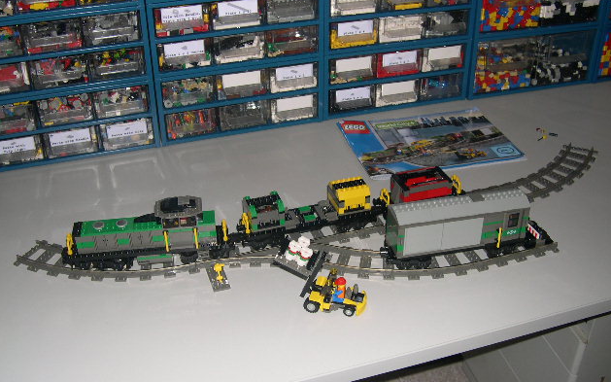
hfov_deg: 48.2
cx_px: 302
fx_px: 683
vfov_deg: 31.2
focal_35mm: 41
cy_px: 195
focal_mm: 8
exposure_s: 1/60
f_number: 2.8
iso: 100
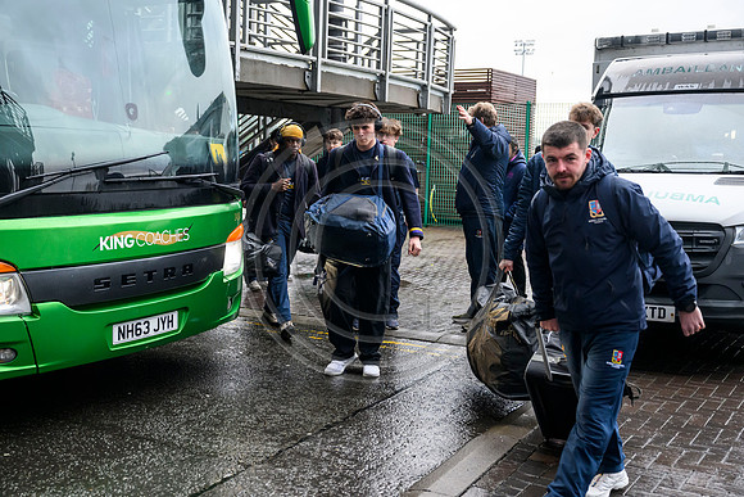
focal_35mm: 42
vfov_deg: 31.9
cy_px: 248
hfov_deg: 46.4
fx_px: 868
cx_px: 372
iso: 3200
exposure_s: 1/800
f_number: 3.5
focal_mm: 42
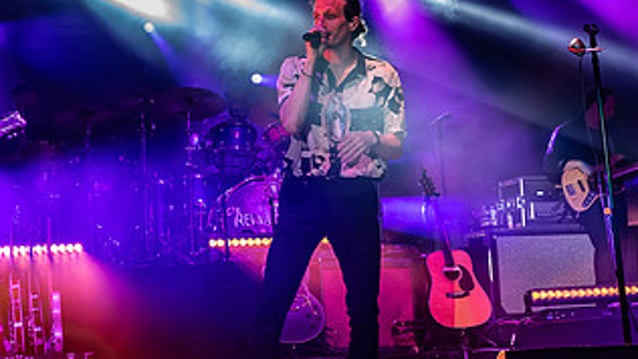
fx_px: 1303
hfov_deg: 27.0
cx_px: 133
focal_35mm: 77
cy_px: 138
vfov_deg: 15.7
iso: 1600
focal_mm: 29
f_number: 5.6
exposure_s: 1/160
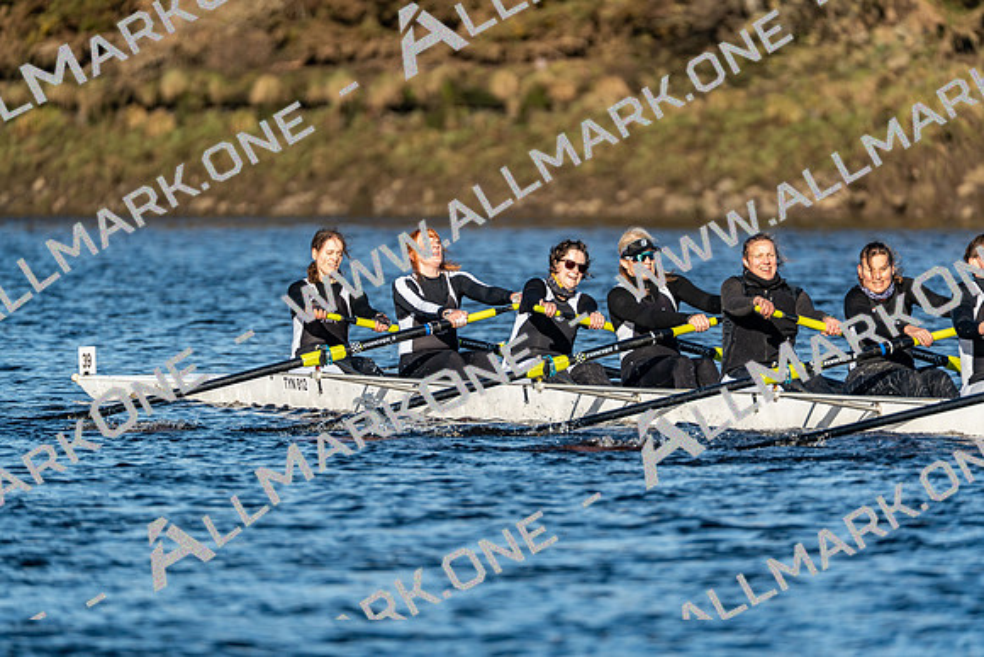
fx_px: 16403
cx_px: 492
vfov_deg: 2.3
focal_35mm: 600
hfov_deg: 3.4
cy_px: 328
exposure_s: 1/2000
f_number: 6.3
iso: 400
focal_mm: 600
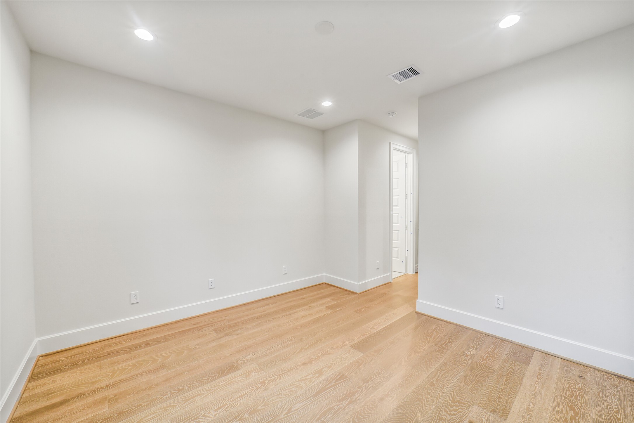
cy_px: 212
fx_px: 247
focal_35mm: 14
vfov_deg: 81.2
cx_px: 317
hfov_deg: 104.2
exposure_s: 1/13
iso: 500
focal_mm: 14
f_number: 11
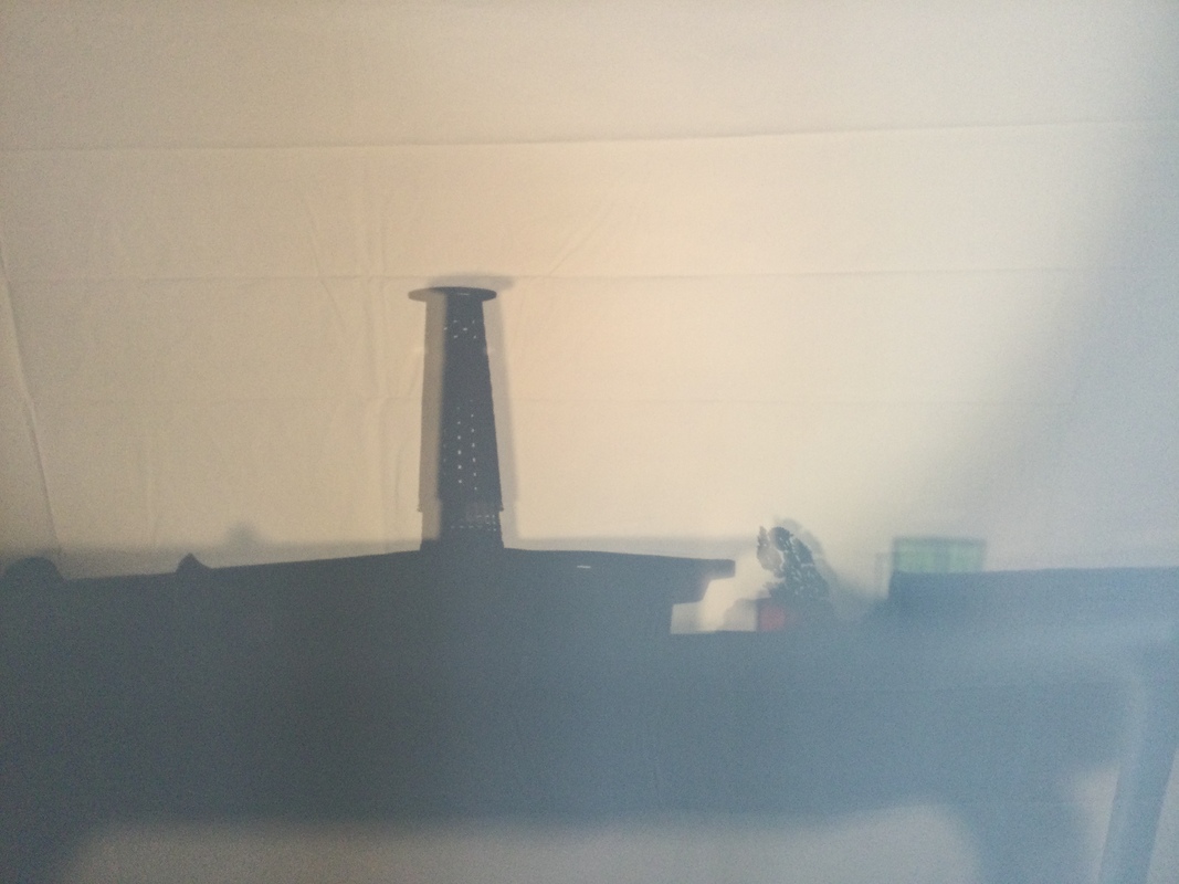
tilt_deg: -19.1
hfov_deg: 58.4
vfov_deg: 45.4
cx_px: 590
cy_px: 442
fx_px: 1056
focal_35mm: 31
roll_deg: -1.0
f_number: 2.4
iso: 64
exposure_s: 1/33
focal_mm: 3.3
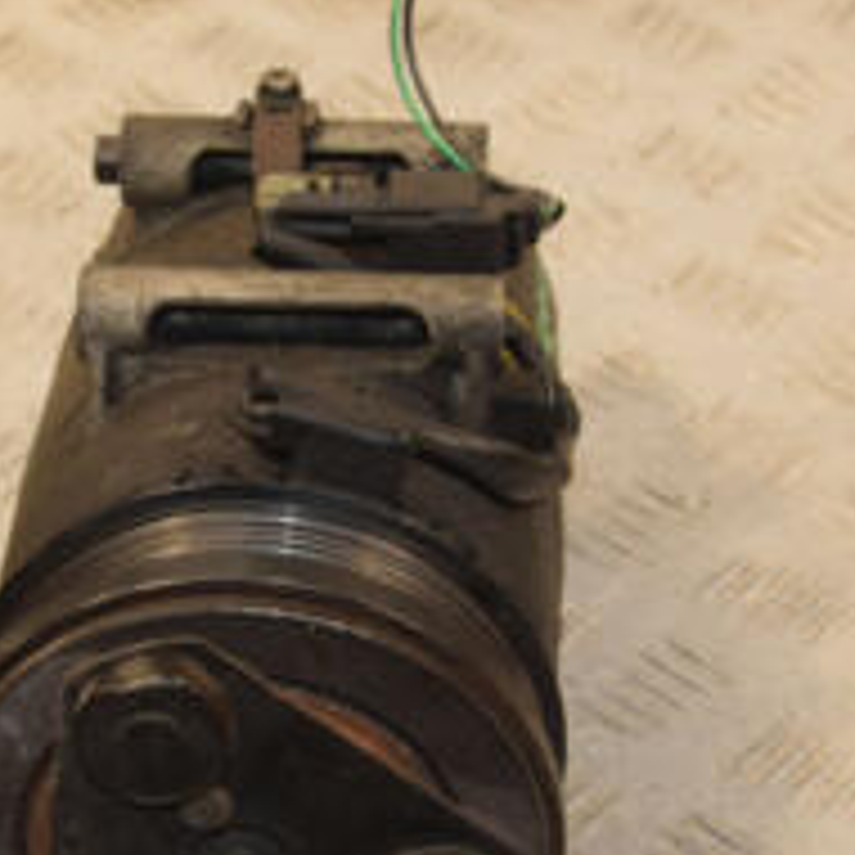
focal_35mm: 129
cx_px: 333
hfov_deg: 13.5
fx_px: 3605
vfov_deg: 13.5
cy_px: 495
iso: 800
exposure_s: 1/200
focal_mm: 32
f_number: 6.3
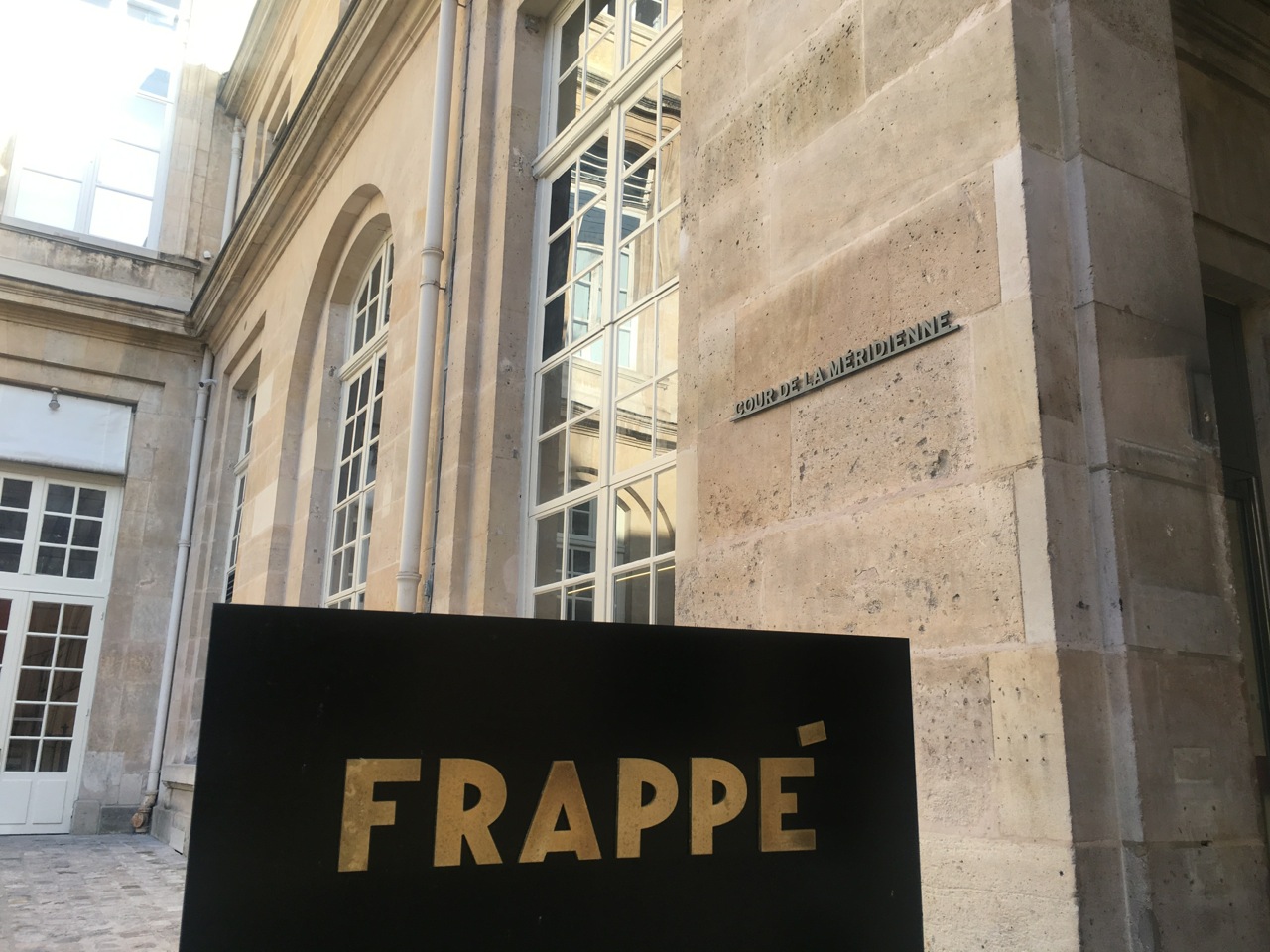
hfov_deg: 61.7
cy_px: 476
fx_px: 1064
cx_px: 635
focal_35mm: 29
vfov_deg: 48.2
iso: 25
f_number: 2.2
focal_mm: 4.15
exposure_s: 1/197
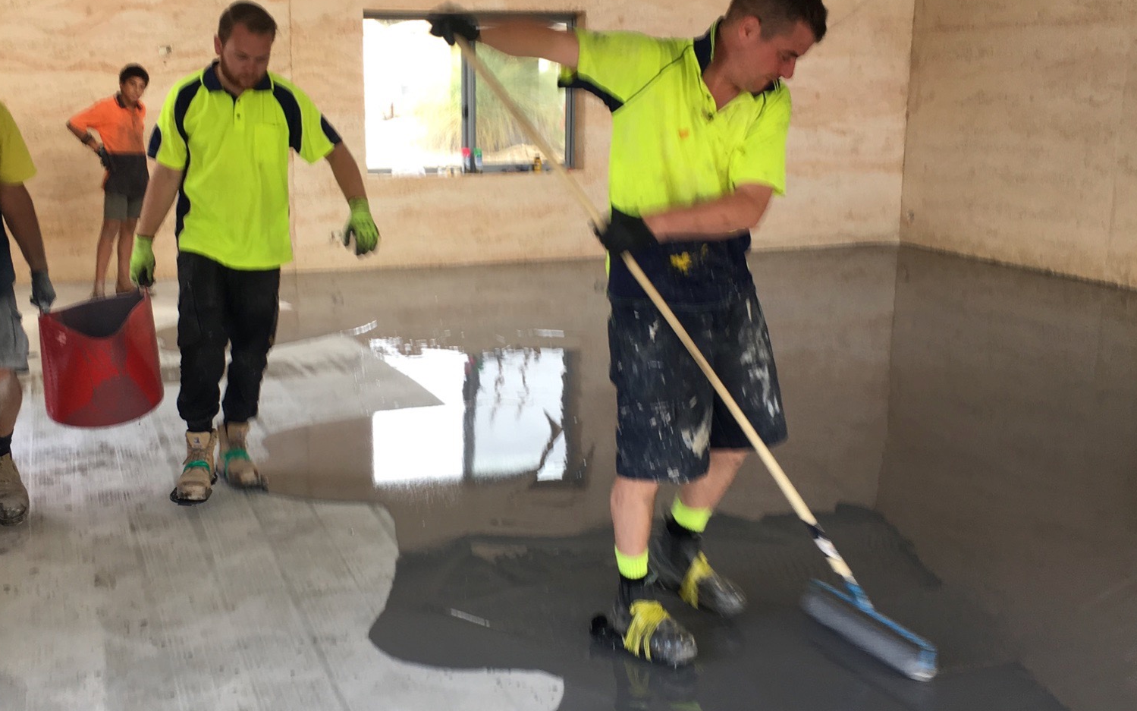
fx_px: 1301
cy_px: 377
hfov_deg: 47.0
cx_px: 477
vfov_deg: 30.5
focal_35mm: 42
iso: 25
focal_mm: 4.15
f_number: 2.2
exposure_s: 1/50
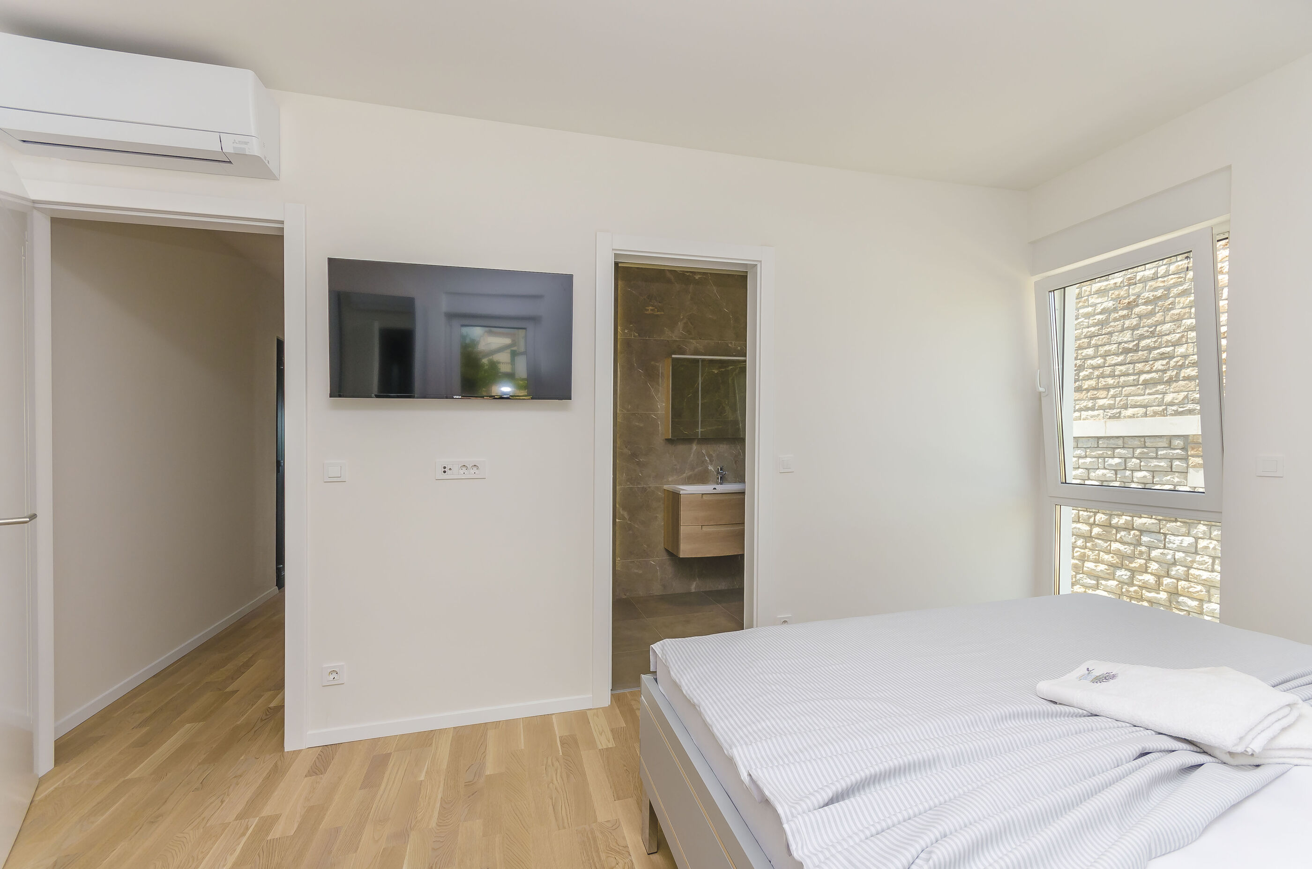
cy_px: 434
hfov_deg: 100.5
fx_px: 546
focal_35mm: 15
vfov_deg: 77.1
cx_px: 656
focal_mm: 10
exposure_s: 1/100
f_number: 8
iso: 100
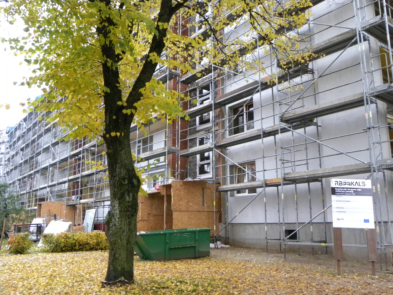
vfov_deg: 42.9
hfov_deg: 55.4
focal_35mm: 33
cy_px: 148
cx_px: 196
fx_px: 375
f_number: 2.8
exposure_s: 1/24.6
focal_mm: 5.9
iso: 400
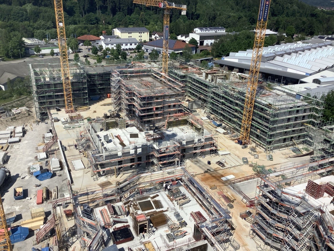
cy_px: 126
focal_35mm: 31
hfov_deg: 58.4
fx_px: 299
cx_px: 167
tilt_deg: -25.7
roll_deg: -3.1
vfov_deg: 45.4
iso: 25
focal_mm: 3.3
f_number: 2.4
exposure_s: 1/2551
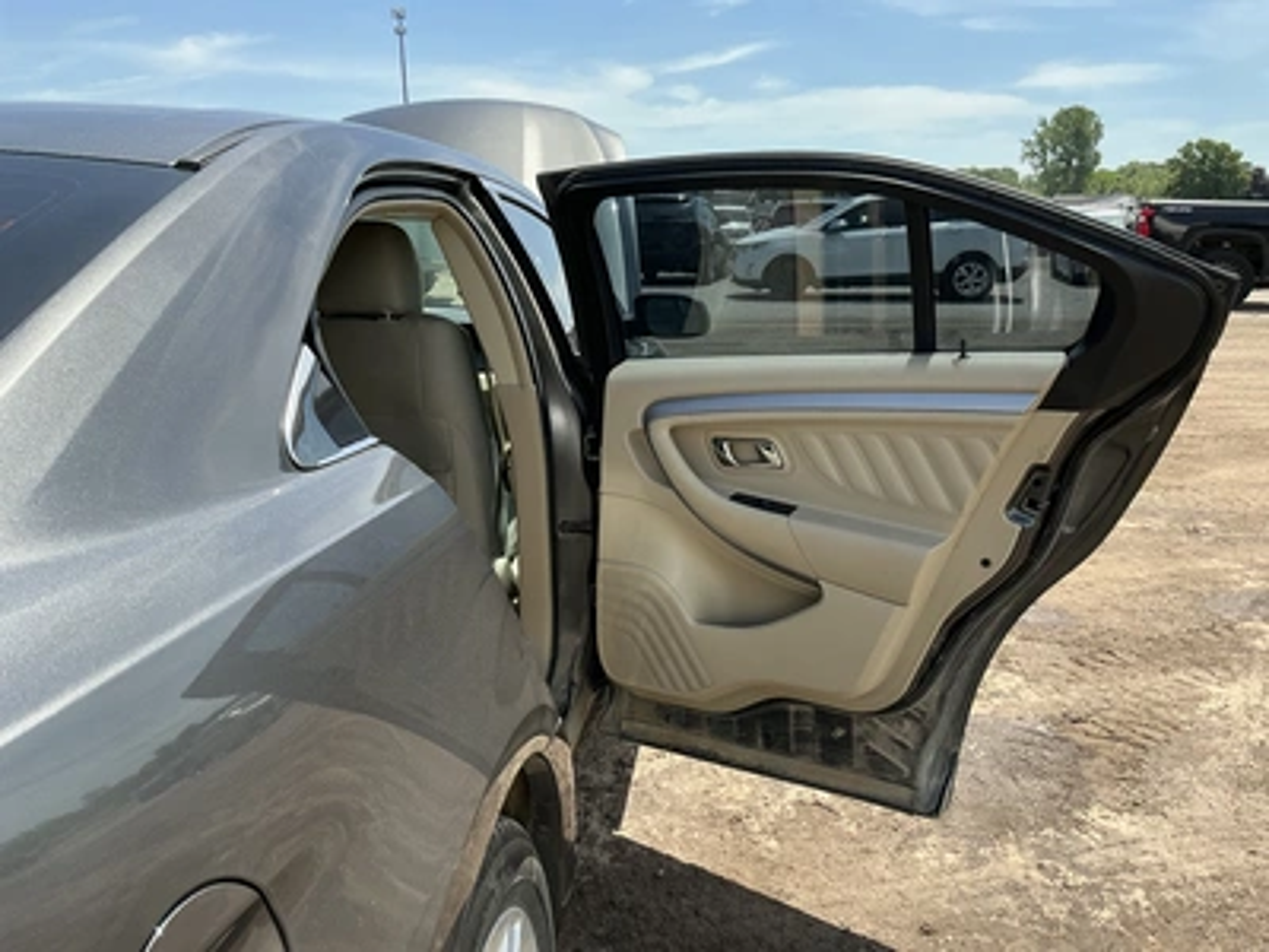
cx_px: 634
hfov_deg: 63.4
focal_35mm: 28
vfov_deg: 49.7
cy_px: 476
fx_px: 1026
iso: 25
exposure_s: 1/869
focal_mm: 3
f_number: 1.8
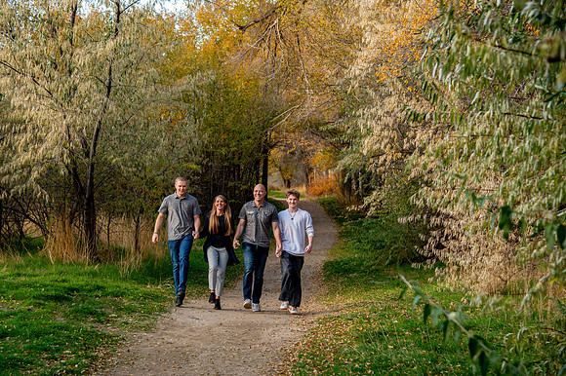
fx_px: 1119
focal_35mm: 71
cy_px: 197
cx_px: 256
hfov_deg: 28.4
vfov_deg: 19.1
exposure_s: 1/400
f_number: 4.5
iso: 400
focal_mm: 65
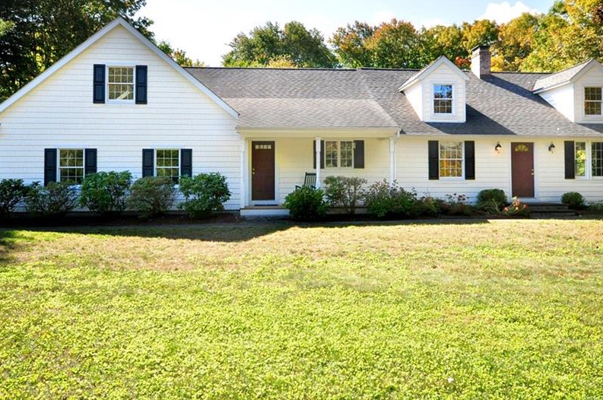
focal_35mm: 31
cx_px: 321
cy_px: 159
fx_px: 518
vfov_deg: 42.0
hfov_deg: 60.3
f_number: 8
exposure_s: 1/640
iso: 1000
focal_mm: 16
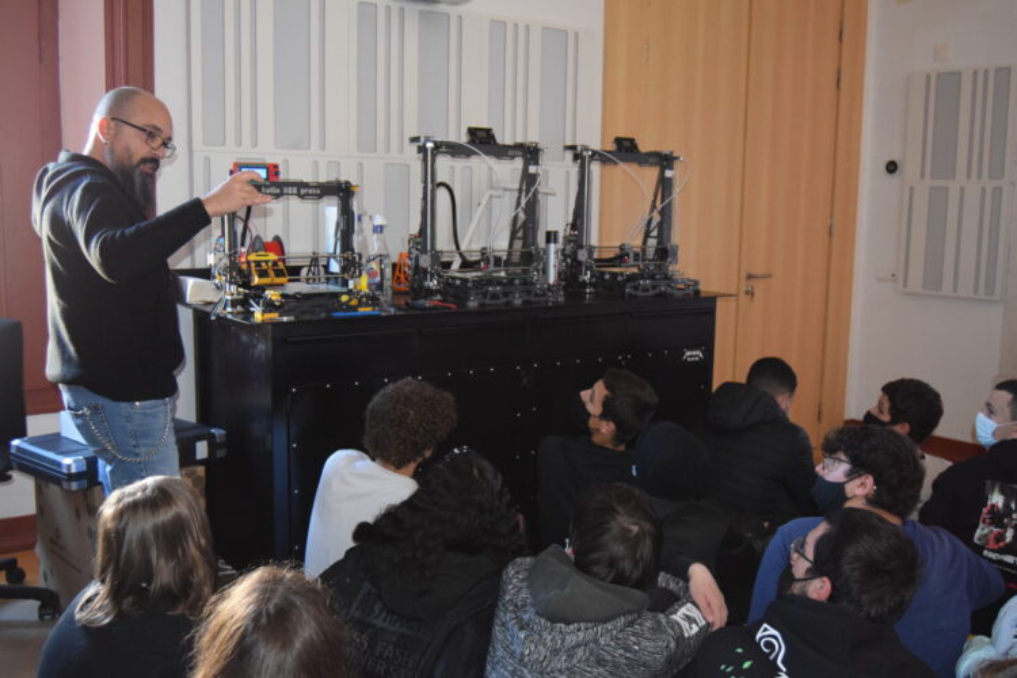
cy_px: 339
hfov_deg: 55.1
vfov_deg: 38.4
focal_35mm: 34
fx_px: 975
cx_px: 508
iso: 3200
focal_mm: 23
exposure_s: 1/60
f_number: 3.8
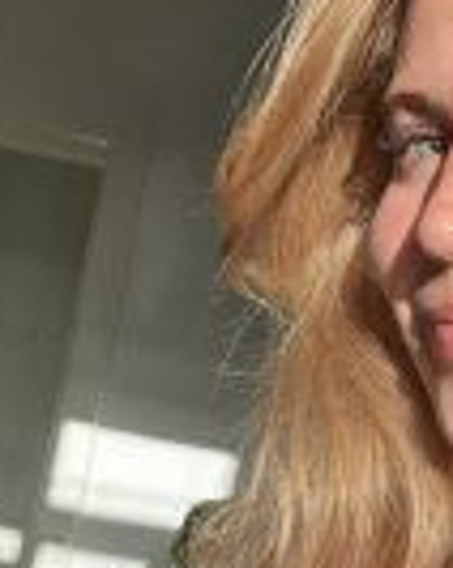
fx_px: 1277
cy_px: 463
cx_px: 556
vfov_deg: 24.7
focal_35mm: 76
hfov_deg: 18.9
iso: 25
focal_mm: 2.69
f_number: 1.9
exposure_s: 1/365
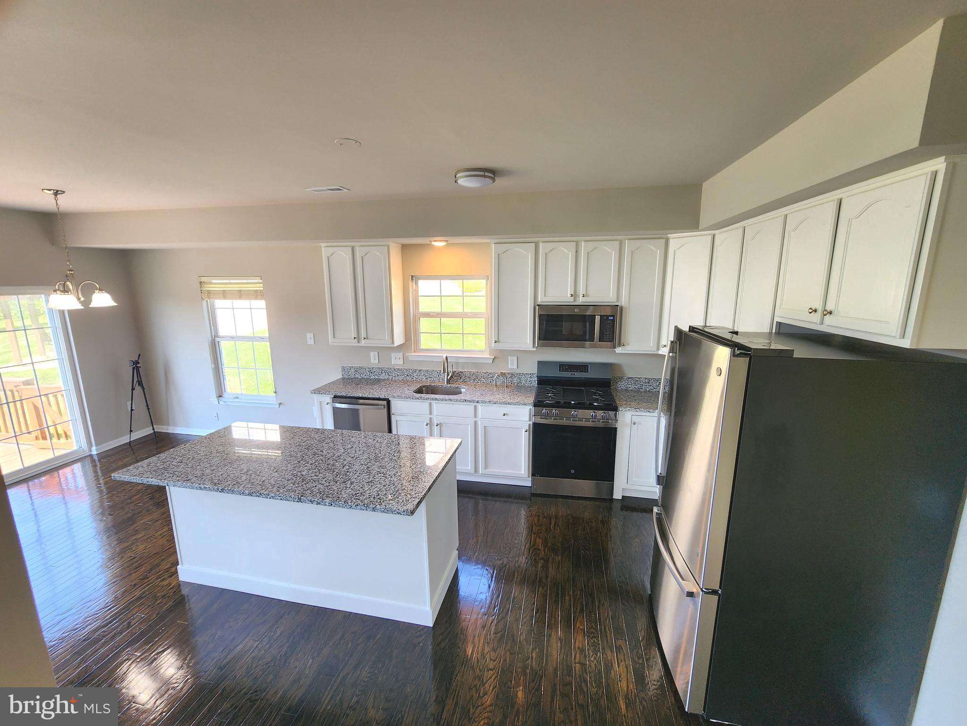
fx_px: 363
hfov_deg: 106.2
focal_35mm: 13
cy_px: 363
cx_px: 484
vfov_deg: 89.9
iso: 80
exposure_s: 1/60
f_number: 2.2
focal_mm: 2.2
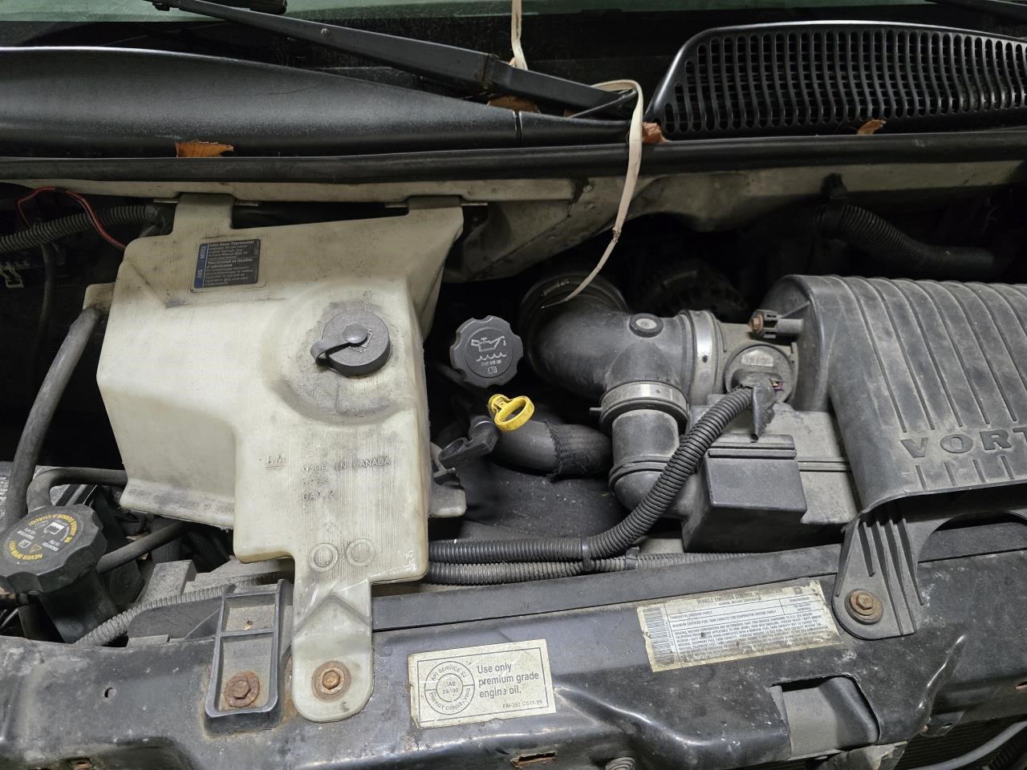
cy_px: 385
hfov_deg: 73.9
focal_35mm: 23
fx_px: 682
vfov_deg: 58.9
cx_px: 514
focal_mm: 6.3
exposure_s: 1/120
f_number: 1.7
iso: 800
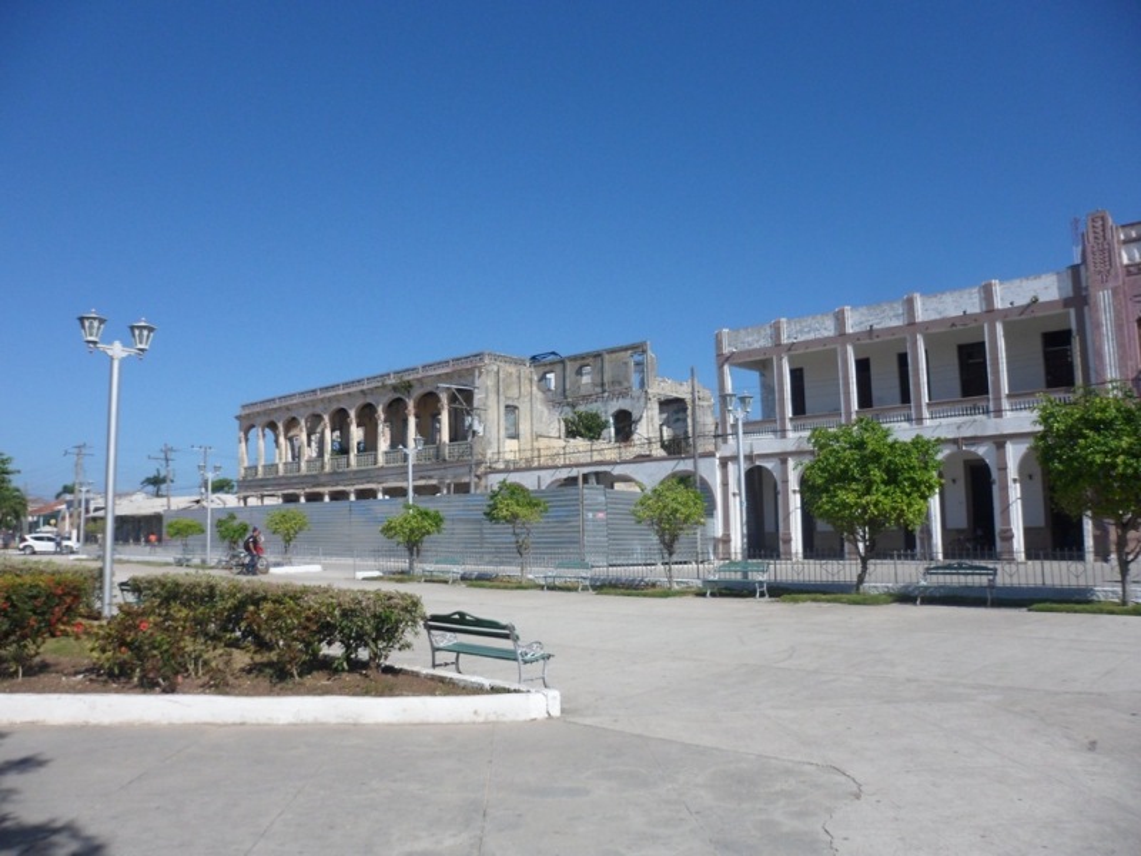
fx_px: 857
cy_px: 428
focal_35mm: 26
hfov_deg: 67.3
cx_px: 570
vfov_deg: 53.1
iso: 80
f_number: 9.4
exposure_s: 1/250
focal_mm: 4.9
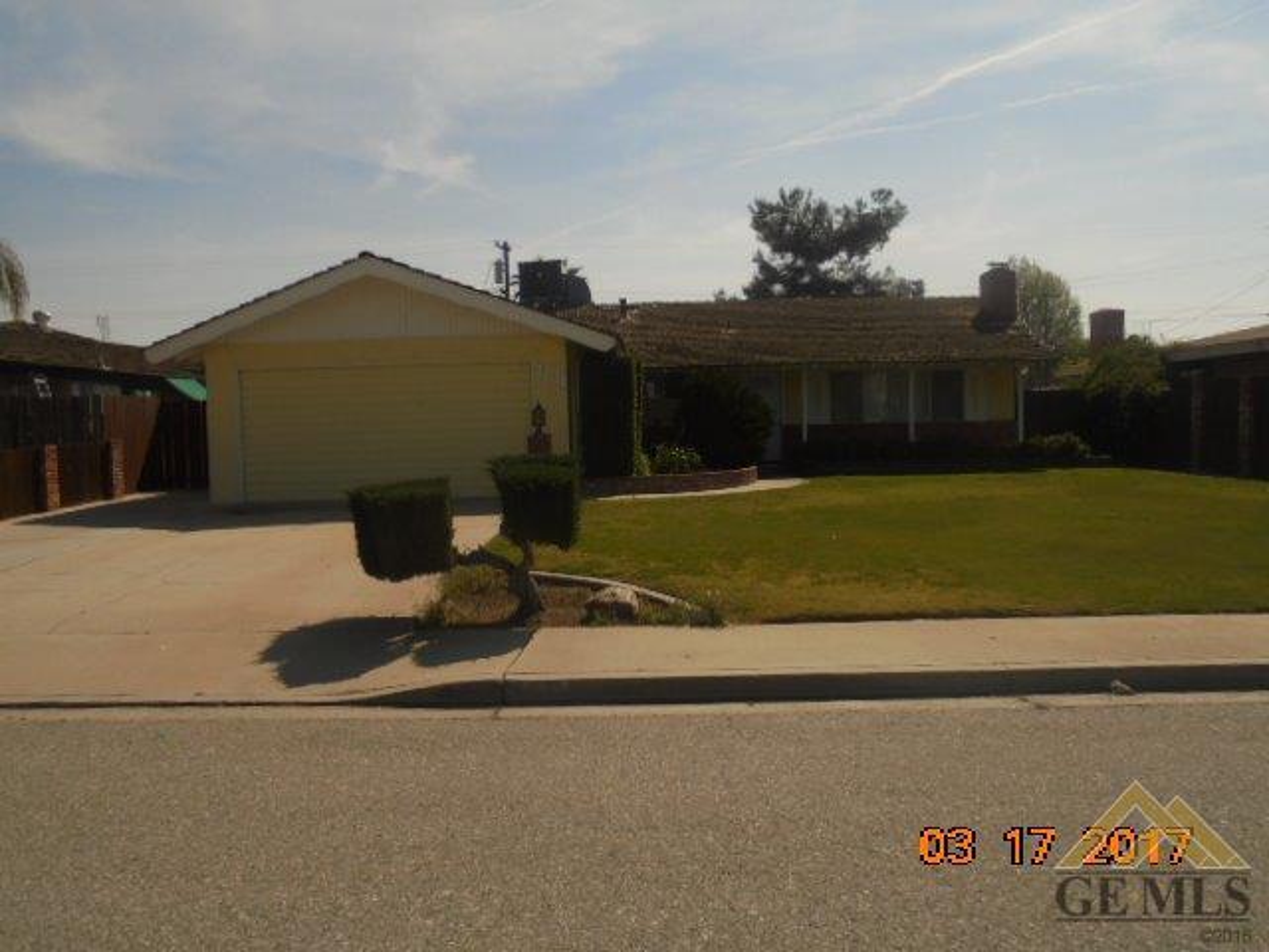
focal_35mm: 29
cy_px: 476
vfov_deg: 48.2
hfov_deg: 61.7
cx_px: 634
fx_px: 1063
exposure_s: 1/250
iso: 100
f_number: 11.8
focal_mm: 5.3
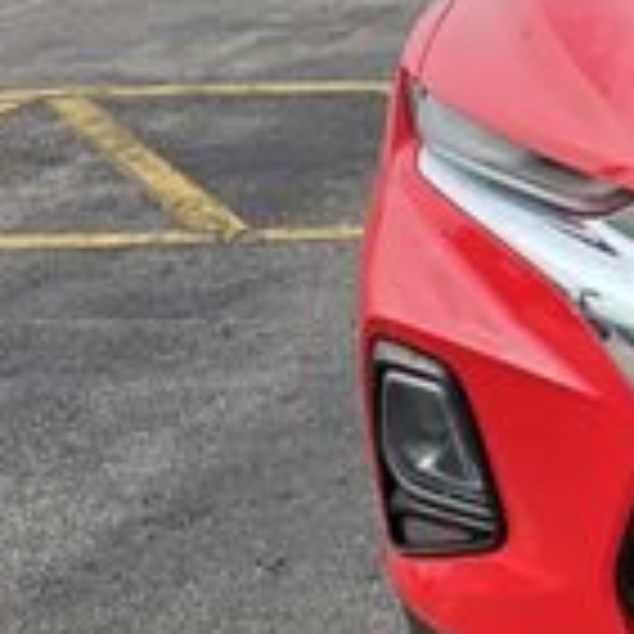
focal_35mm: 92
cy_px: 175
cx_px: 1228
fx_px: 1906
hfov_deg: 15.5
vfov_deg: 18.8
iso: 10
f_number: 1.7
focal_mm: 6.3
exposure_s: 1/885
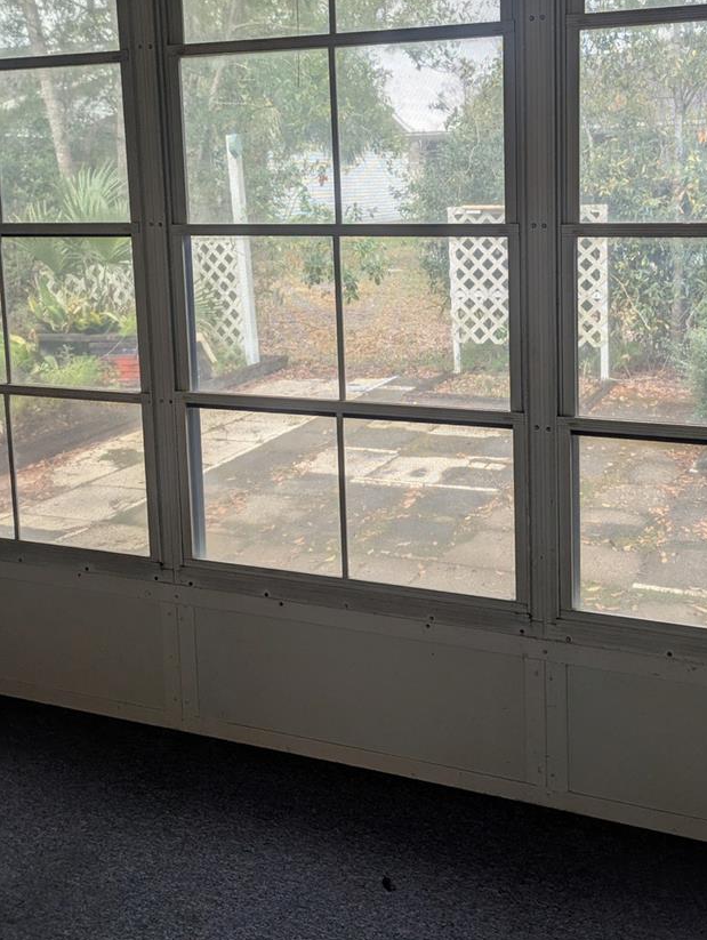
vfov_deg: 51.4
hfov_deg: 40.2
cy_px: 297
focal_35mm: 35
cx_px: 478
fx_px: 951
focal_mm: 6.81
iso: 76
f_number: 1.85
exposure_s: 1/111
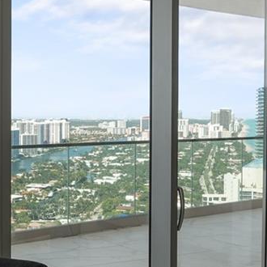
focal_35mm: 66
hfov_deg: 23.4
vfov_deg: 26.1
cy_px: 129
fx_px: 576
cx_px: -69
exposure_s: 1/30
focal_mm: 16
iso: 250
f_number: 10
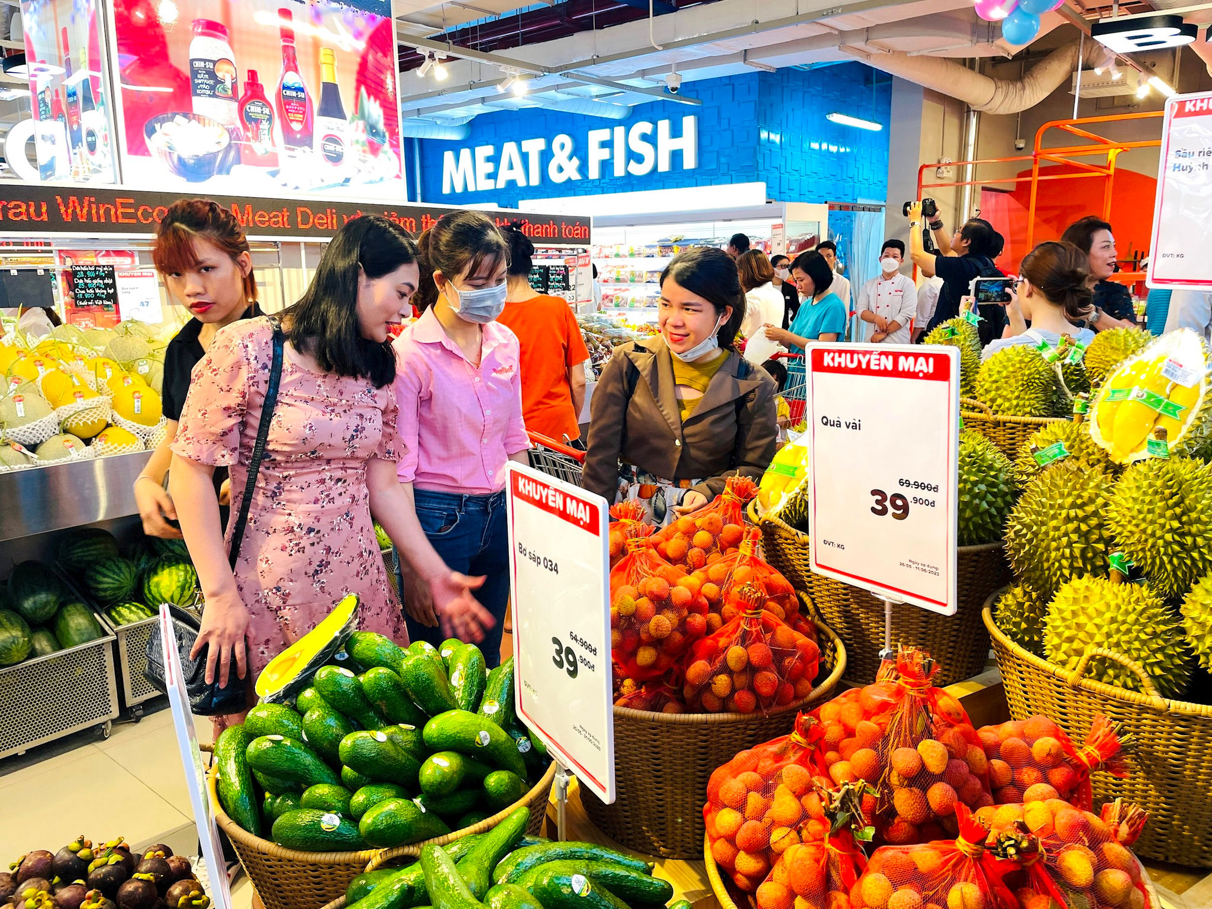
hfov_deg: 67.3
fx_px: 910
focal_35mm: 26
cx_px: 606
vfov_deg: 53.1
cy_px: 454
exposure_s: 1/100
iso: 64
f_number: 1.6
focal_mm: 4.2
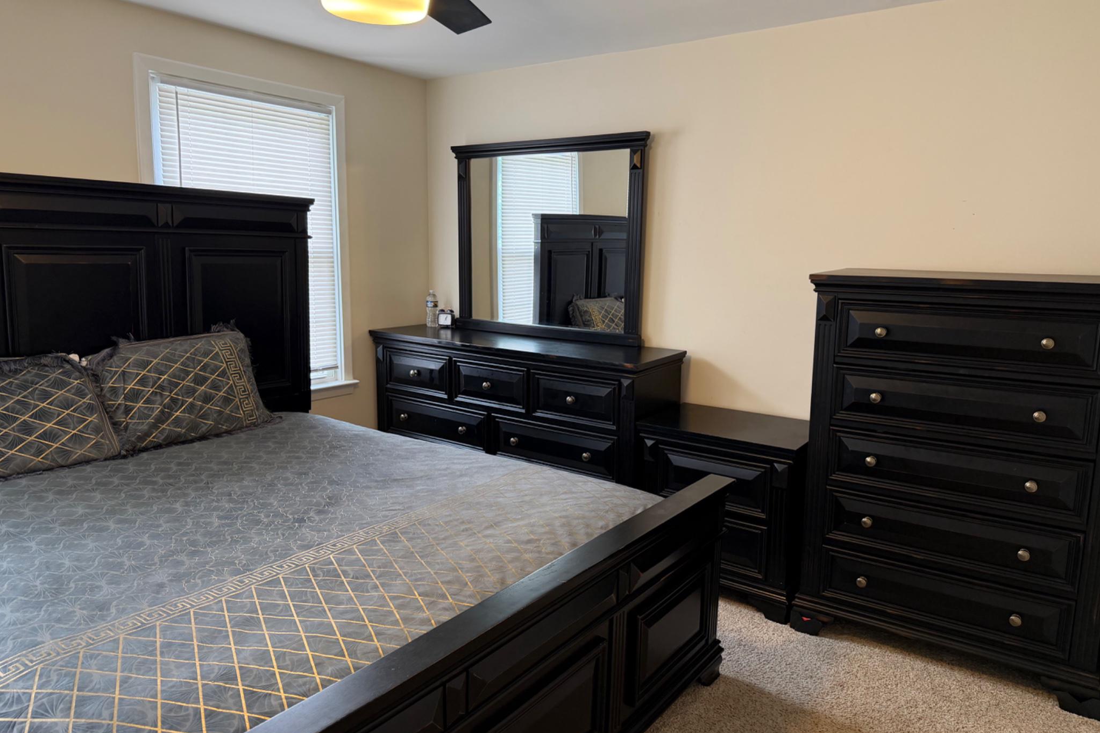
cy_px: 370
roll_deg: -0.7
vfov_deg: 51.3
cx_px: 550
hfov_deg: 71.5
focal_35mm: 25
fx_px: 764
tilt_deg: -7.9
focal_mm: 6.76
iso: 200
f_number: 1.78
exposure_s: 1/60
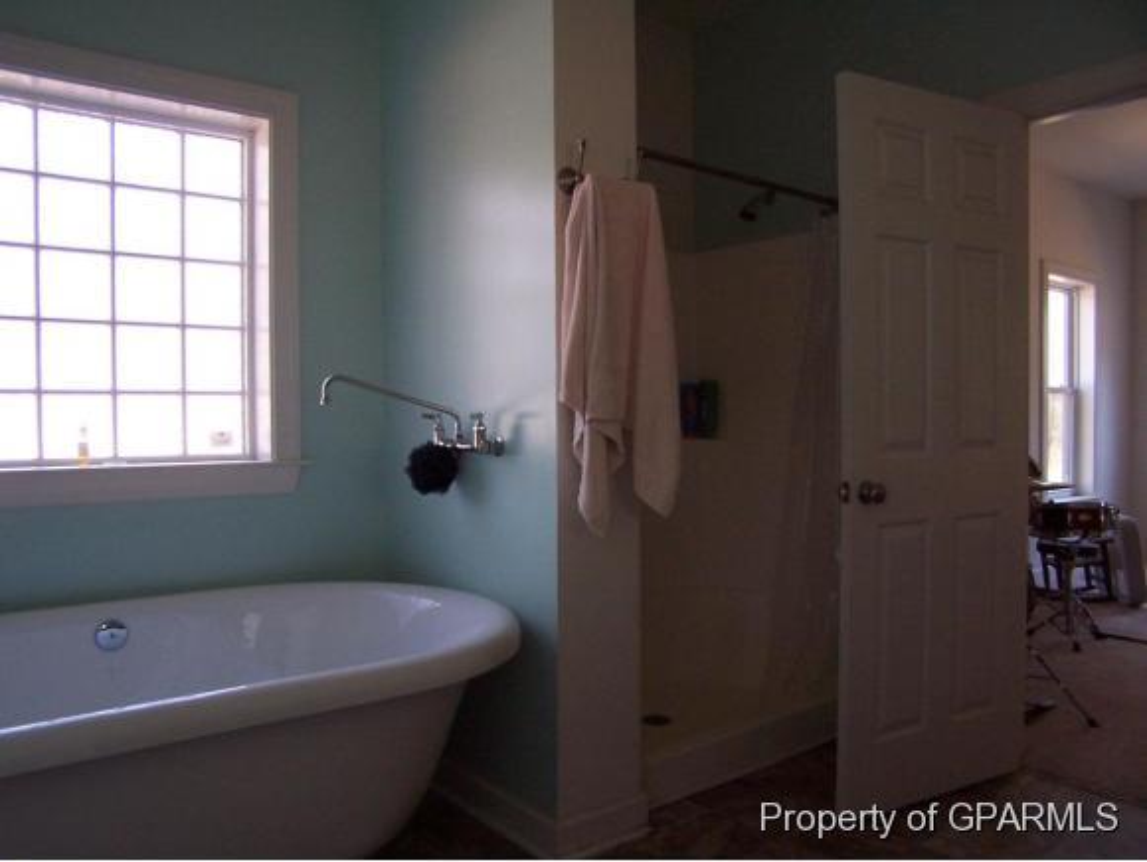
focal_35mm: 38
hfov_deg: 48.9
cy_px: 431
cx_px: 574
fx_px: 1260
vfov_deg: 37.8
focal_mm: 6.3
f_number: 2.8
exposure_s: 1/30
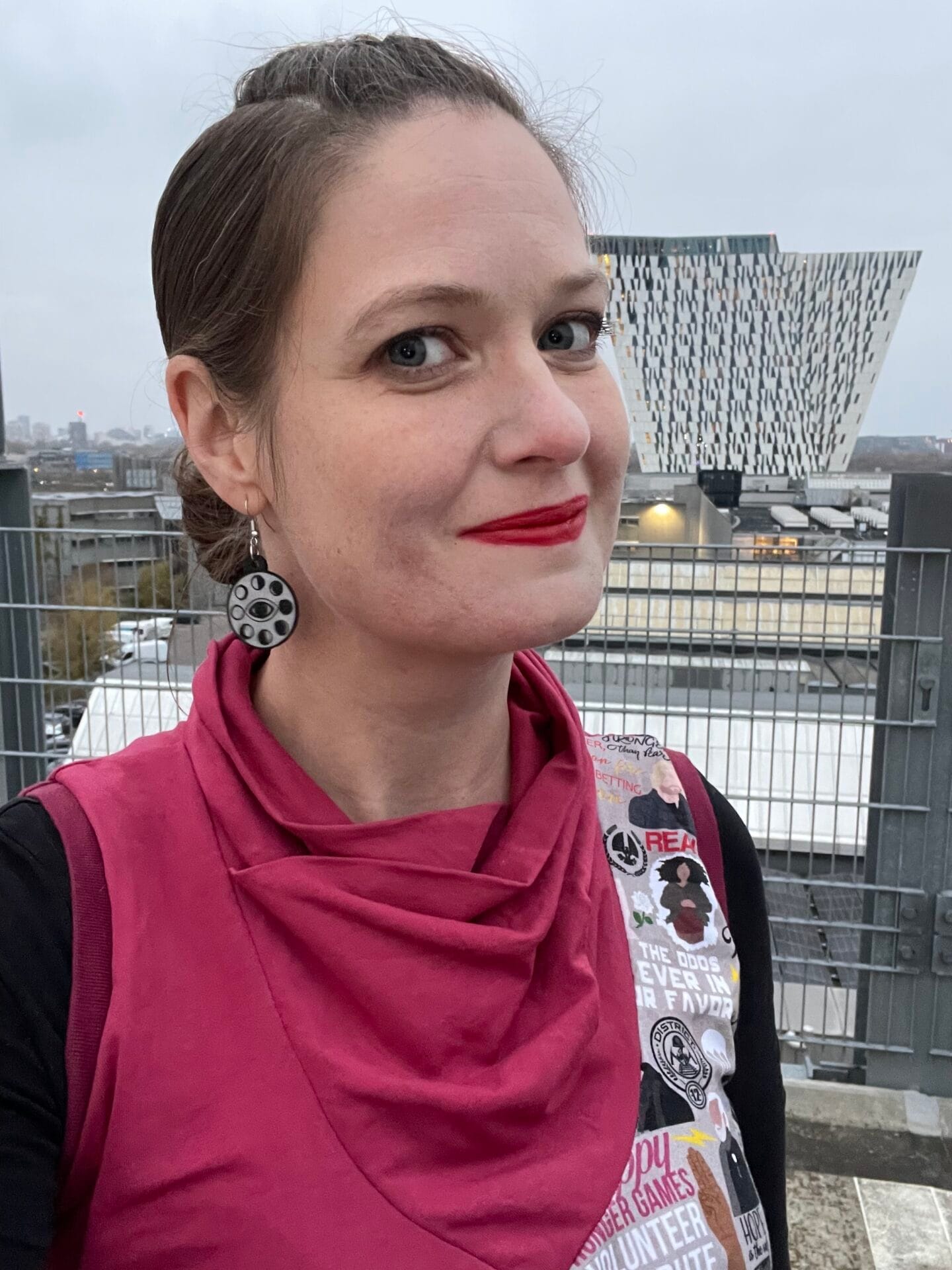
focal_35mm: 30
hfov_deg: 46.8
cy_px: 635
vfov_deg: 60.0
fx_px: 1100
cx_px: 476
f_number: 2.2
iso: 500
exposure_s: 1/30
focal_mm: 2.71
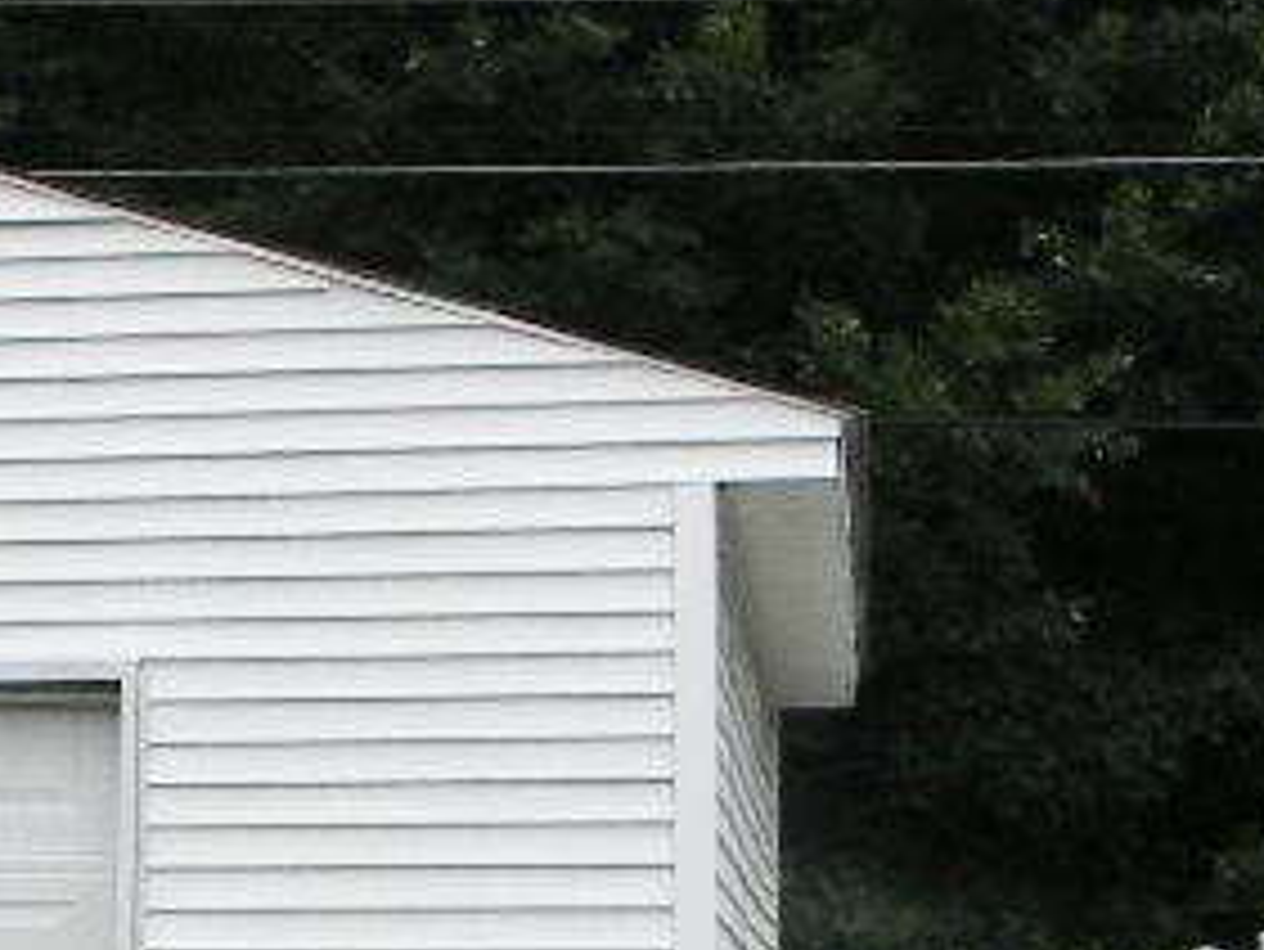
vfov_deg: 11.3
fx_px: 4785
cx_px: -616
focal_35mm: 131
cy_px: 864
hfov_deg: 14.1
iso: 80
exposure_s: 1/358
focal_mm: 6.4
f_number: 3.7
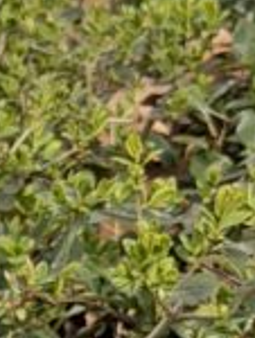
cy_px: 379
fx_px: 3203
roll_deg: -1.1
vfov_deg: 6.0
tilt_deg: -4.6
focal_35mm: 327
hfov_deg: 4.3
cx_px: -607
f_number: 1.78
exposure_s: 1/1608
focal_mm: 6.76
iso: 64
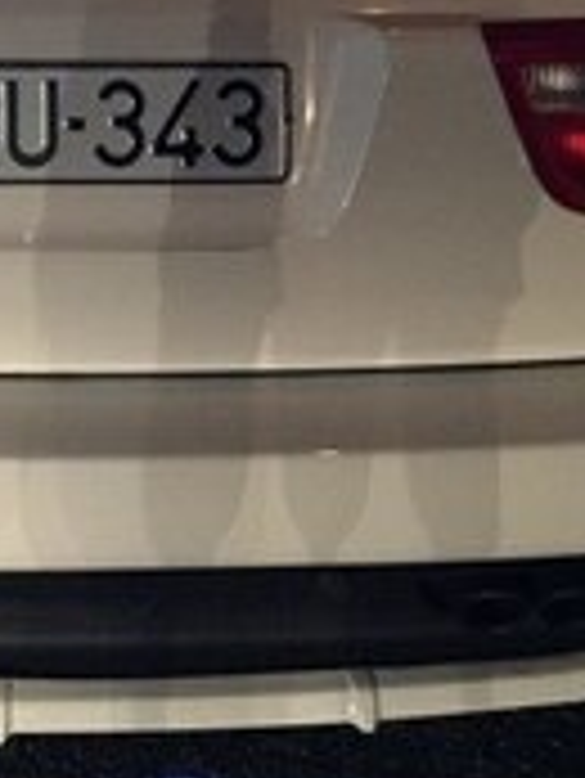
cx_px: -14
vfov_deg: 21.6
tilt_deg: -13.9
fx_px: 1868
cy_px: -189
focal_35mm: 83
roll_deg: +0.6
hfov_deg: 17.4
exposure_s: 1/17
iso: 320
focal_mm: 4.15
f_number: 2.2
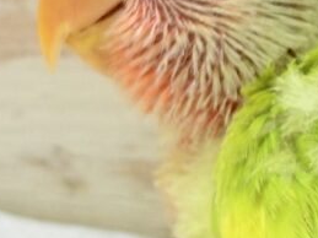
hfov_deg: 8.0
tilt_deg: -11.0
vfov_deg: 6.2
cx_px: 502
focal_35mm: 241
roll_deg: -0.8
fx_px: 2213
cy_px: 117
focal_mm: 5.96
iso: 50
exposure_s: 1/50
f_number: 1.6
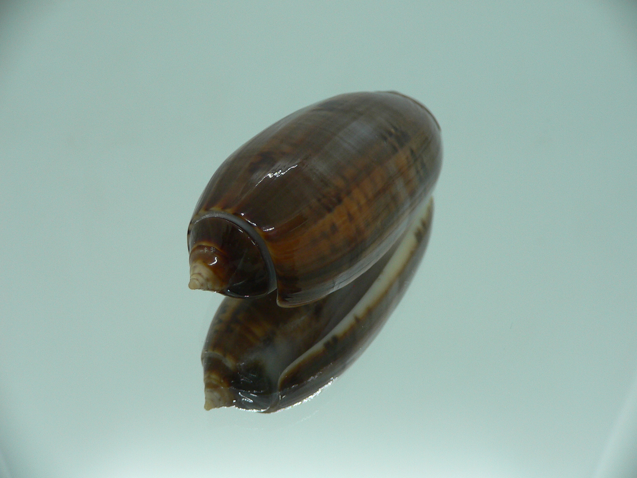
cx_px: 318
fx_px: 644
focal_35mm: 35
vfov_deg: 40.7
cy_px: 239
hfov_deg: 52.6
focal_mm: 4.6
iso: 100
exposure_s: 1/60
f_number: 2.8
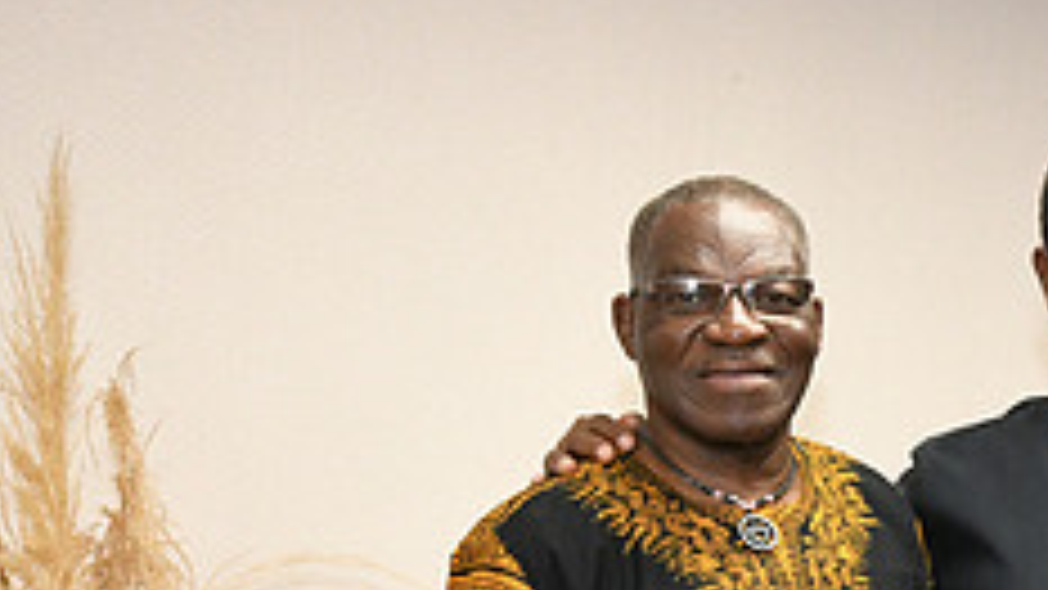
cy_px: 714
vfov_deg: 12.6
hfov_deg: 21.2
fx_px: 2612
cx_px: 1232
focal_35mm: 94
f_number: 11
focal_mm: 36
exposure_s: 1/80
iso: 6400
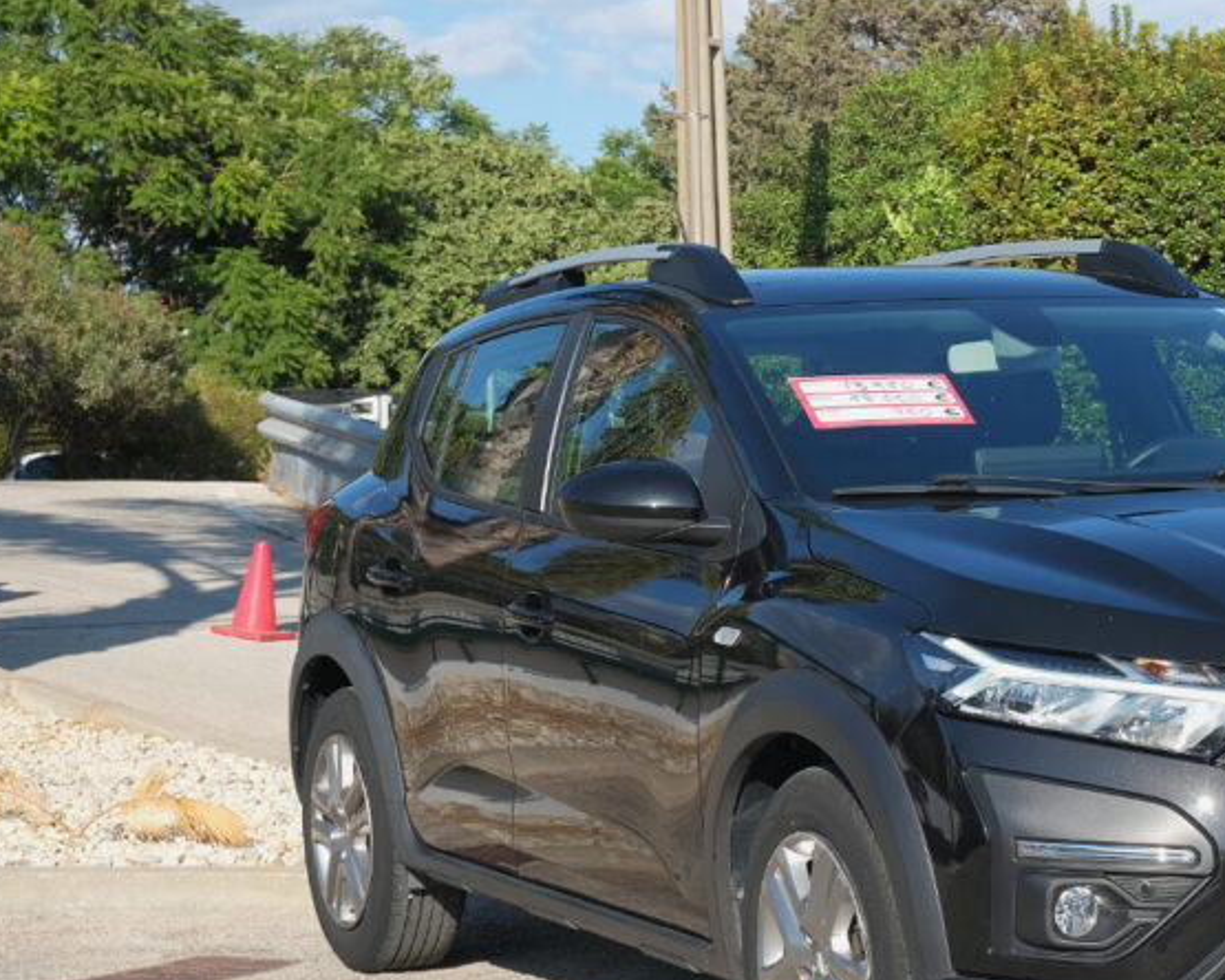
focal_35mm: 97
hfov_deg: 19.5
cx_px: 1044
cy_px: 699
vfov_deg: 15.8
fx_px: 3517
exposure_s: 1/180
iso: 160
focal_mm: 37.4
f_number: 9
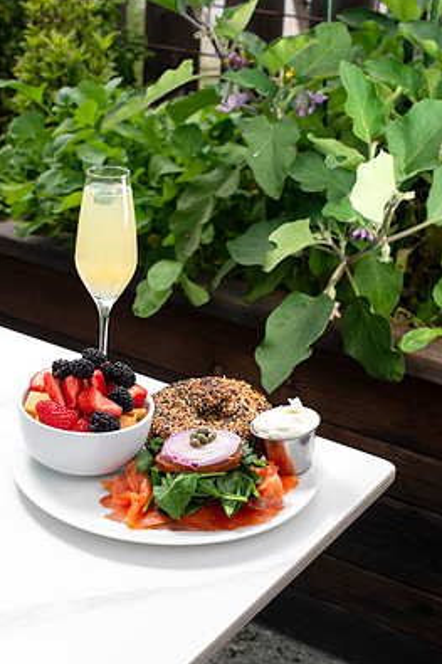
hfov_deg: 23.8
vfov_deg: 35.1
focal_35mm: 57
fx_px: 1051
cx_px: 212
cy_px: 346
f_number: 8
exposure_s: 1/200
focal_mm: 50
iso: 200
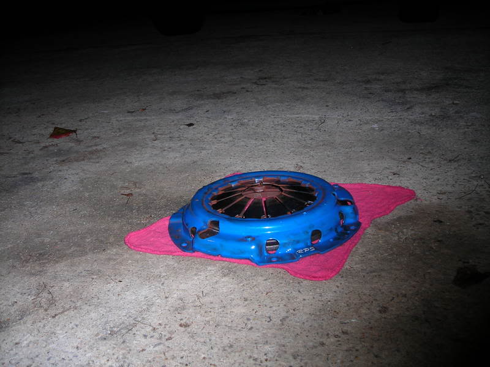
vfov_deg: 37.7
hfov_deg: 49.0
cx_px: 245
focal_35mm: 38
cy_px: 184
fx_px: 538
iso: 50
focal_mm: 6.3
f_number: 3.2
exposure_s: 1/60.1
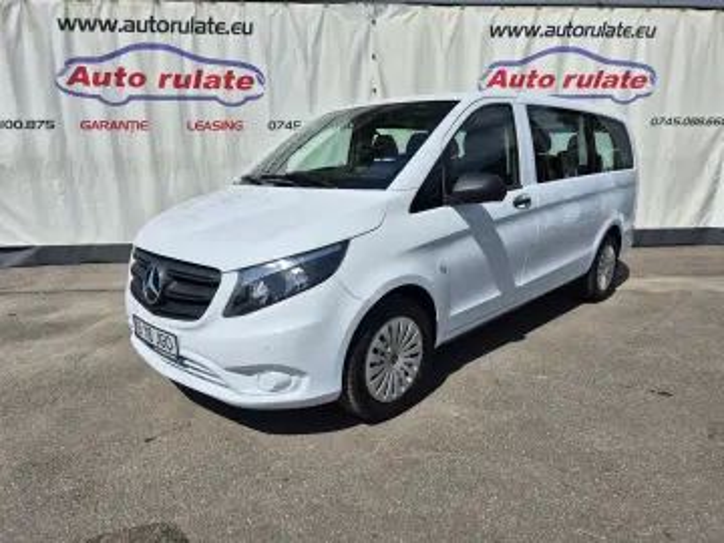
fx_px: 481
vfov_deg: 58.9
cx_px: 362
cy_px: 272
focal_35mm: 23
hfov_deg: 73.9
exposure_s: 1/3760
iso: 25
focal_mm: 5.4
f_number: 1.8
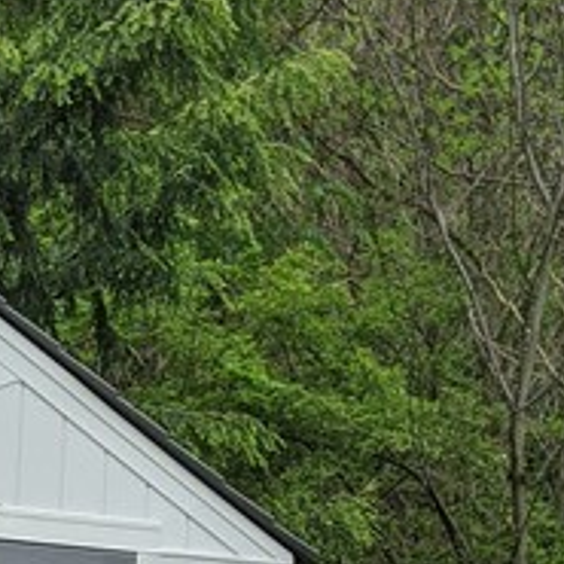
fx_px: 2433
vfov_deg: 12.0
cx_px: -91
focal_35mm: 132
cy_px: 1082
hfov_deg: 12.9
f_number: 1.8
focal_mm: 4.44
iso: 51
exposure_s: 1/162
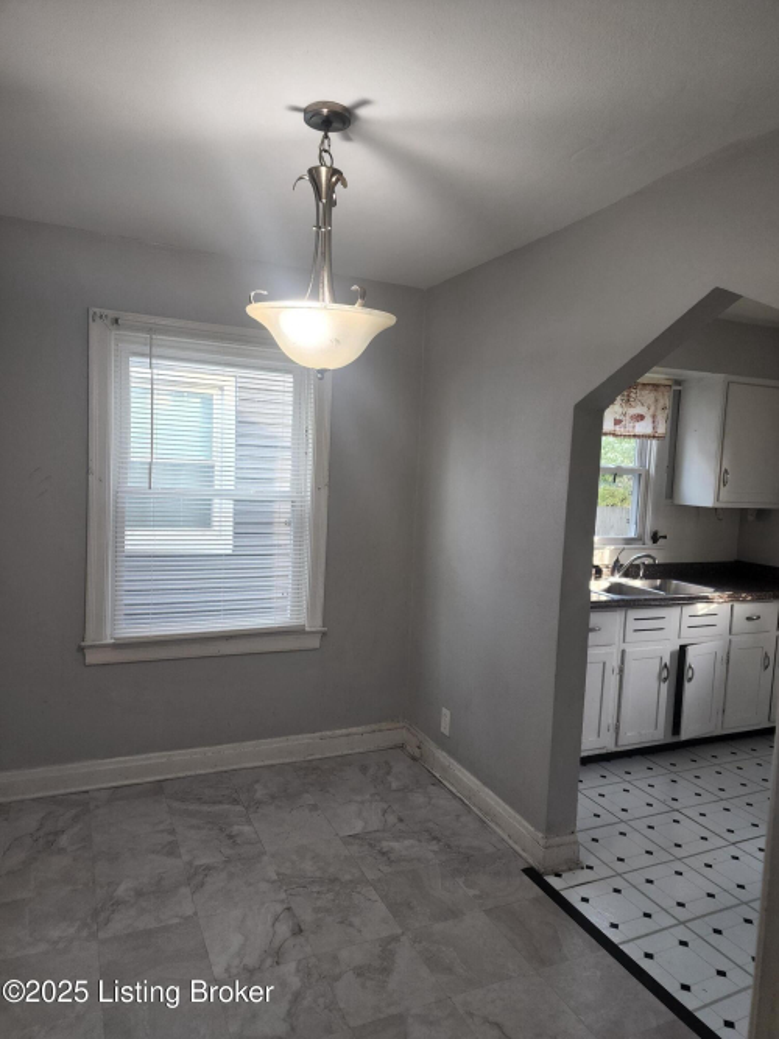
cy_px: 520
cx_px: 390
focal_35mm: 23
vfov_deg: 73.9
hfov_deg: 58.9
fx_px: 690
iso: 200
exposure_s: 1/120
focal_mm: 6.4
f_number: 1.8
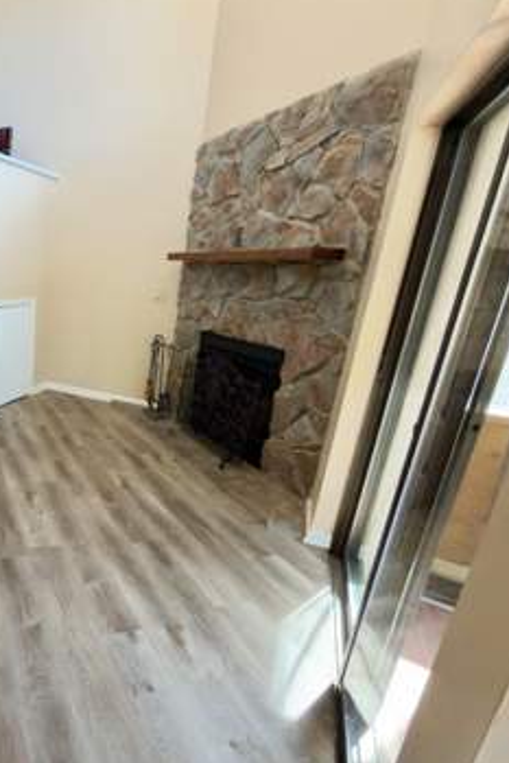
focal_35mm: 20
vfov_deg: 84.0
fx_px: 424
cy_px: 377
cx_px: 20
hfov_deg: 51.8
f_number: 2.2
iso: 200
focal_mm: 2.22
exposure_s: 1/60
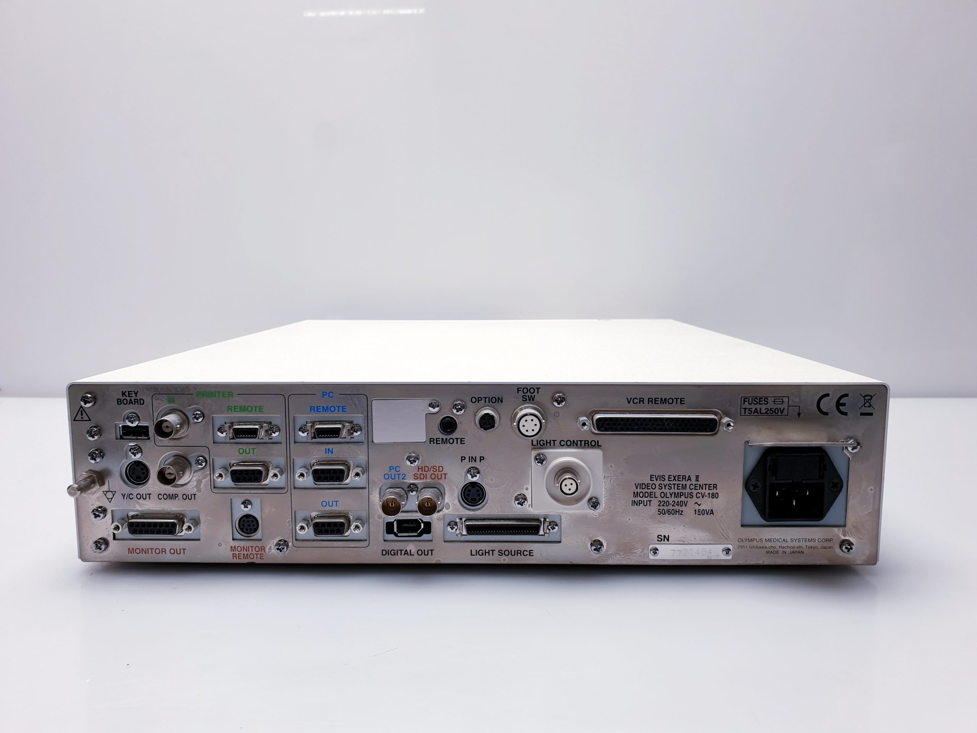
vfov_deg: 53.1
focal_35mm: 26
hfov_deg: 67.3
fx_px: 734
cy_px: 366
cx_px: 488
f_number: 2.4
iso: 64
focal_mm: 4.3
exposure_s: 1/100
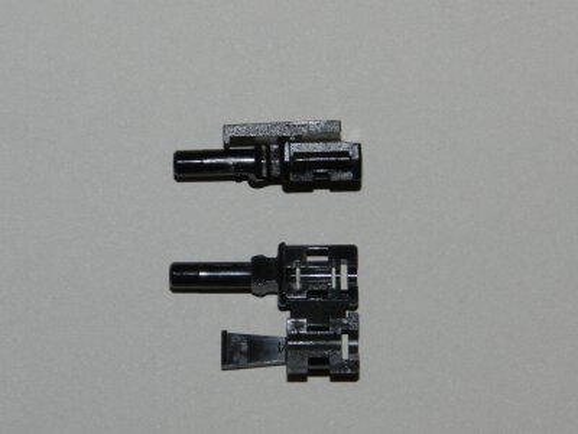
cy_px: 217
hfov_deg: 15.2
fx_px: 2171
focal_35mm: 130
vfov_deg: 11.4
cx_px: 289
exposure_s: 1/30
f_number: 8
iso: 200
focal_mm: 23.1
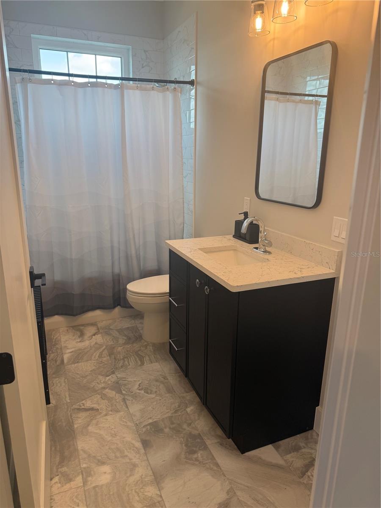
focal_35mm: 24
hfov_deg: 56.8
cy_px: 254
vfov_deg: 71.6
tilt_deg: -14.1
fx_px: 352
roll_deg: -1.5
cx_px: 190
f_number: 1.78
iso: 64
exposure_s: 1/120
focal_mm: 6.76
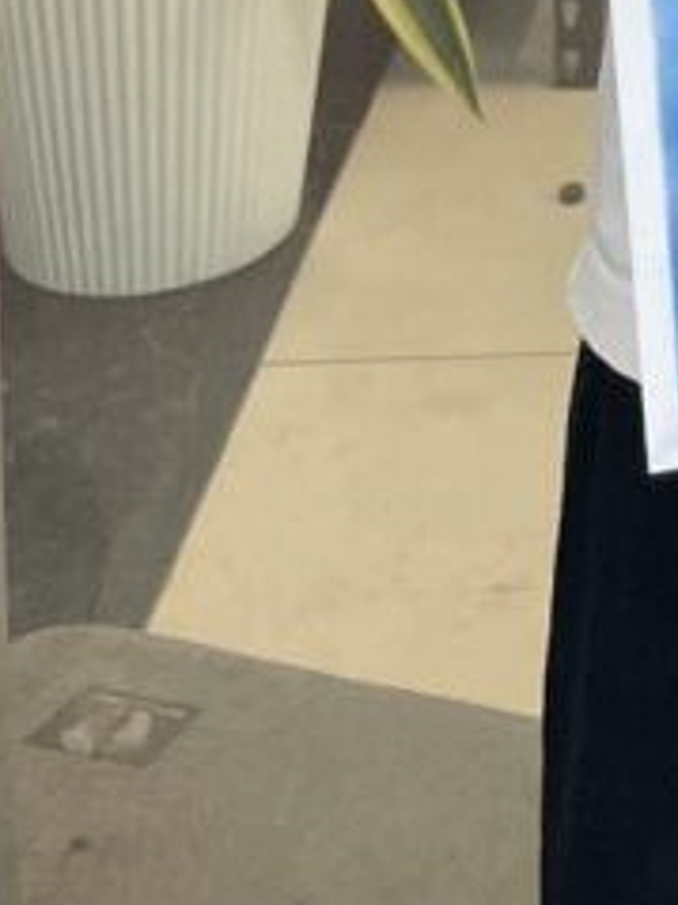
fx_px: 2849
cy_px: -947
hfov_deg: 12.7
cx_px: 1083
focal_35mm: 109
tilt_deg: -2.9
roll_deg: +0.3
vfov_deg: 14.6
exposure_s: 1/100
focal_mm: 4.2
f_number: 1.6
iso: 125
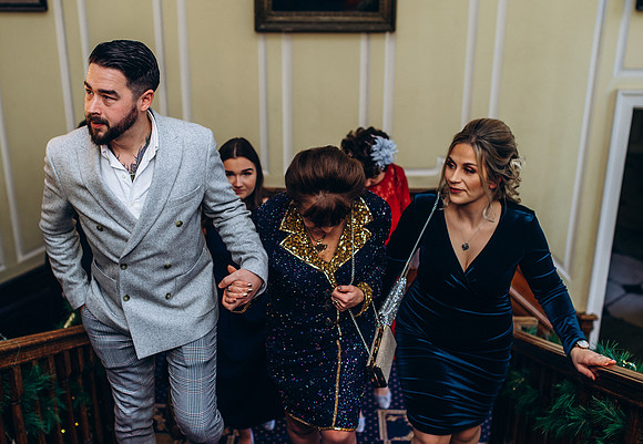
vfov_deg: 27.4
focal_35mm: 50
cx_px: 285
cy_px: 222
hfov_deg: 38.8
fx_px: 912
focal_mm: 35
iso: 100
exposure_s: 1/100
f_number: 2.5
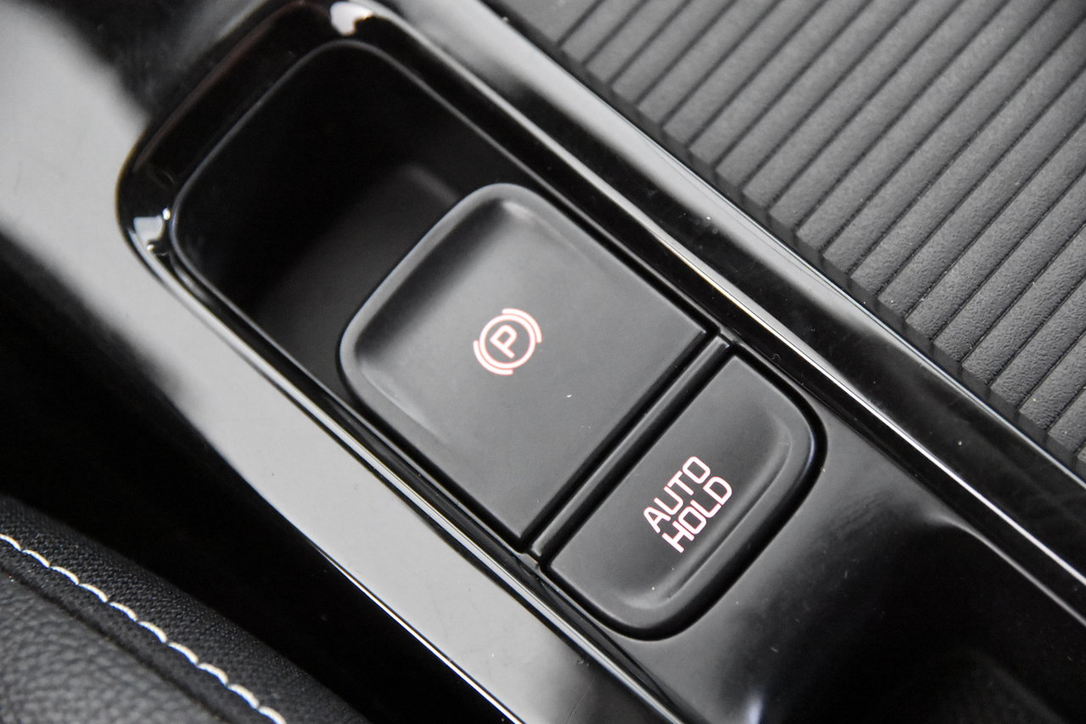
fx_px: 3167
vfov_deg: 13.0
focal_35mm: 105
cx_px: 543
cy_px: 362
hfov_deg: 19.5
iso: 12800
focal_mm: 70
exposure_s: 1/40
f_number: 4
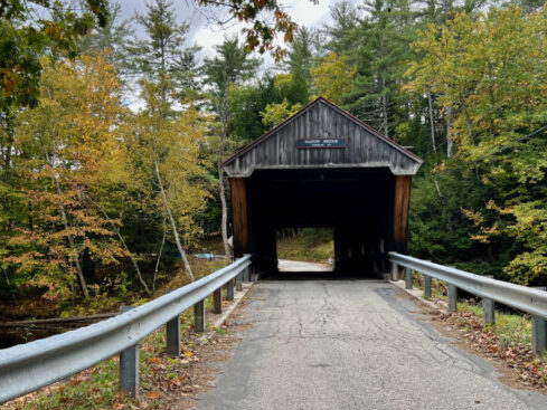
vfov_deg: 41.7
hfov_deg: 53.9
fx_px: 537
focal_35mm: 34
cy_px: 233
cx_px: 296
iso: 50
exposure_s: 1/709
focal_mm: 5.7
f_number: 1.5
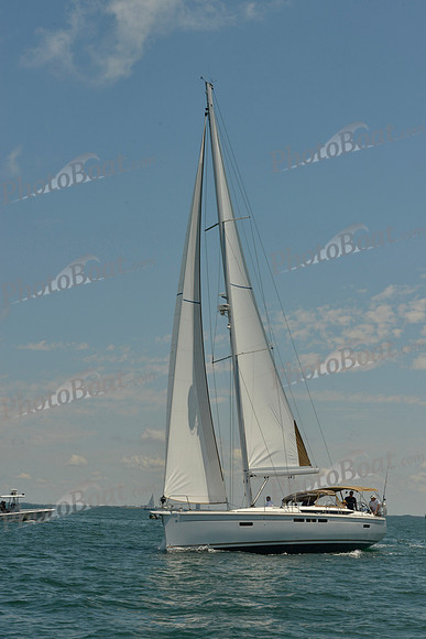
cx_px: 213
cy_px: 320
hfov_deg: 19.5
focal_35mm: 70
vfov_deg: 28.8
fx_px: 1242
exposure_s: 1/800
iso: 280
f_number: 16
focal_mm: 70
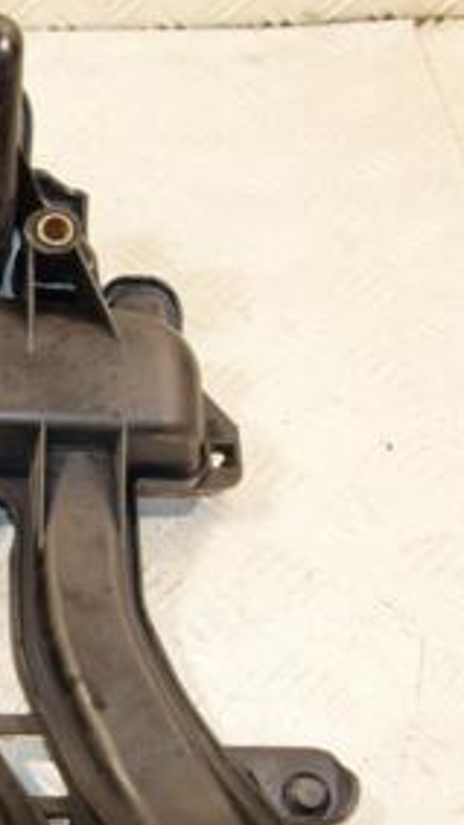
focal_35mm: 80
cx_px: -175
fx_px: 1751
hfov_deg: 14.3
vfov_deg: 26.5
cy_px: 501
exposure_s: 1/160
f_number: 5
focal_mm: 24
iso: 800
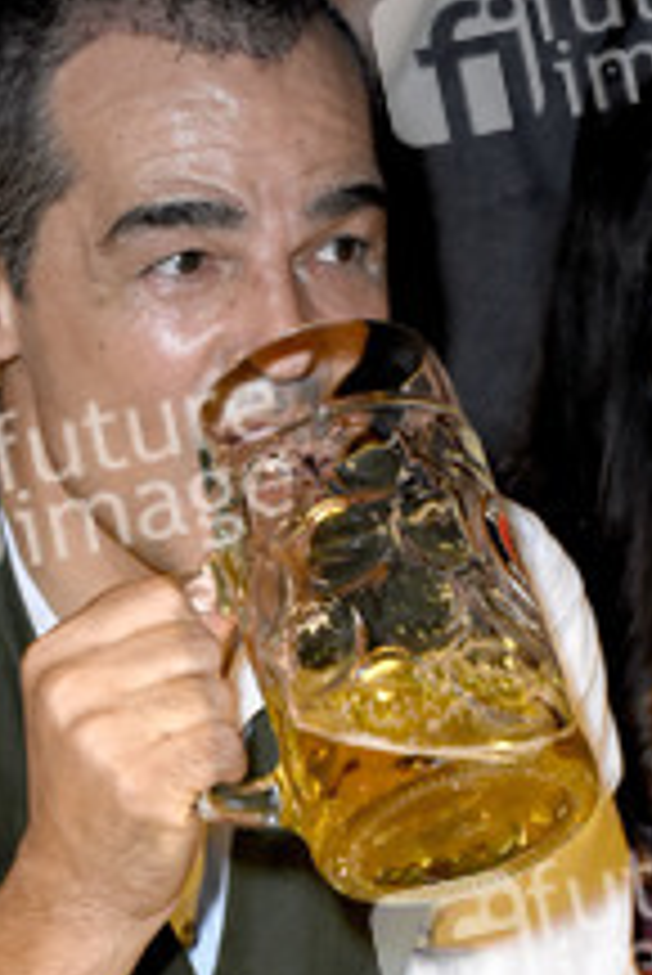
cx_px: 193
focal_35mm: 138
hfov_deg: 9.9
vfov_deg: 14.8
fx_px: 3743
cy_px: 714
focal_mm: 50
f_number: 6.3
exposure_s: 1/60
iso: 3200
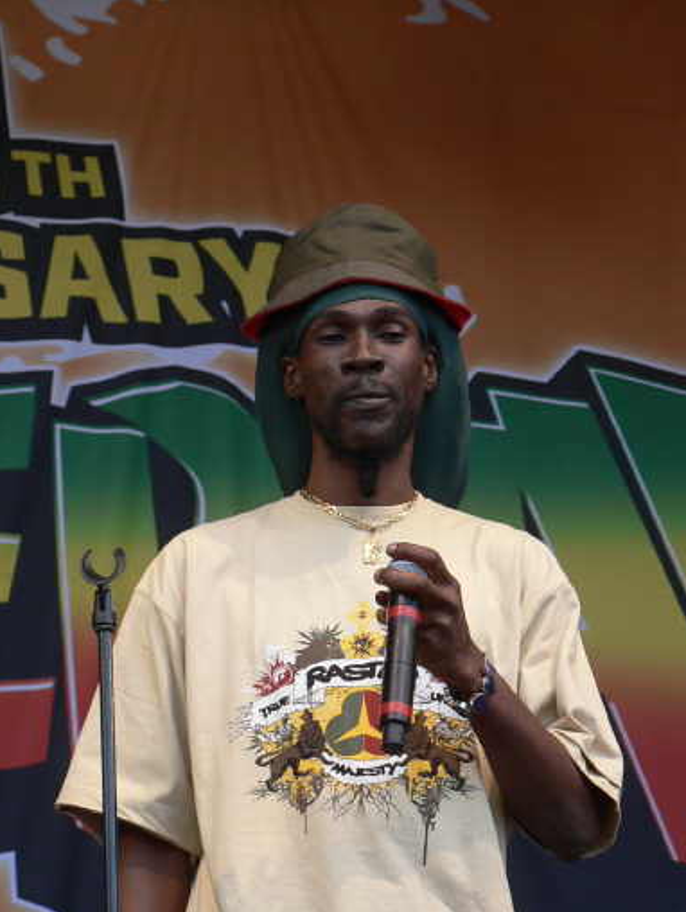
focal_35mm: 137
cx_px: 349
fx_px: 3614
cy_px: 478
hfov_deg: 10.8
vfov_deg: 14.4
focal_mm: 21.2
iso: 64
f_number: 3.2
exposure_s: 1/80
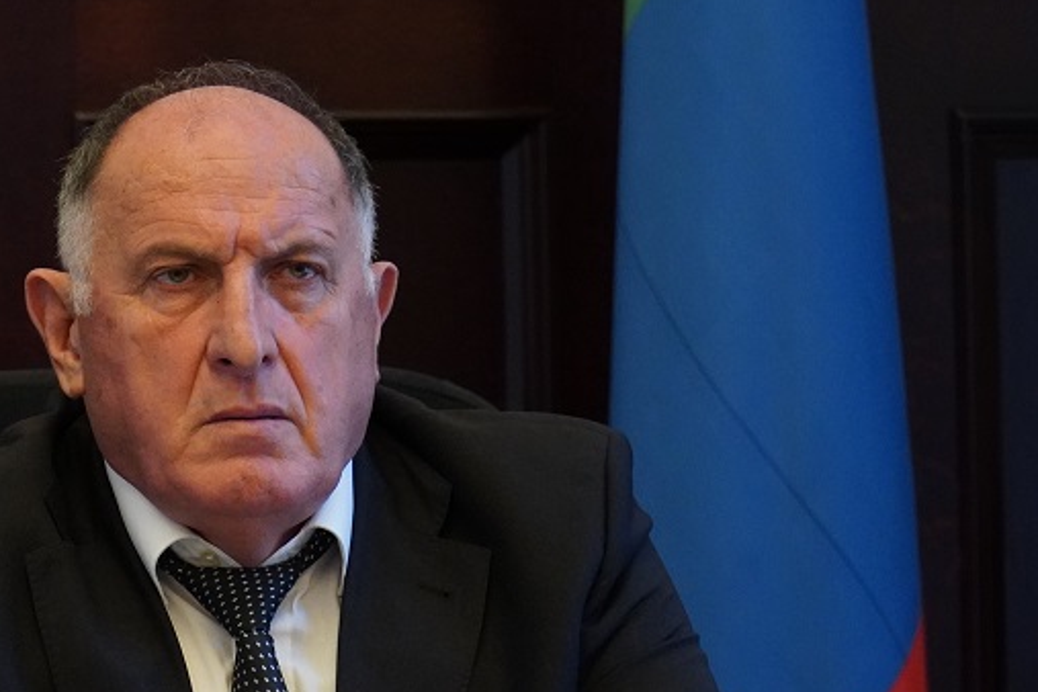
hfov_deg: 7.4
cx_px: 194
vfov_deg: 5.0
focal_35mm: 277
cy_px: 575
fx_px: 7986
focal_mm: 104
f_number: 4
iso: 3200
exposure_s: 1/160
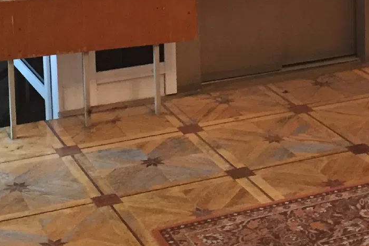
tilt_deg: -9.1
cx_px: 274
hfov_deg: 19.7
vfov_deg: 12.8
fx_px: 1056
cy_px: -80
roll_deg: +0.5
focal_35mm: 103
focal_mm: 4.15
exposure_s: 1/17
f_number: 2.2
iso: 250
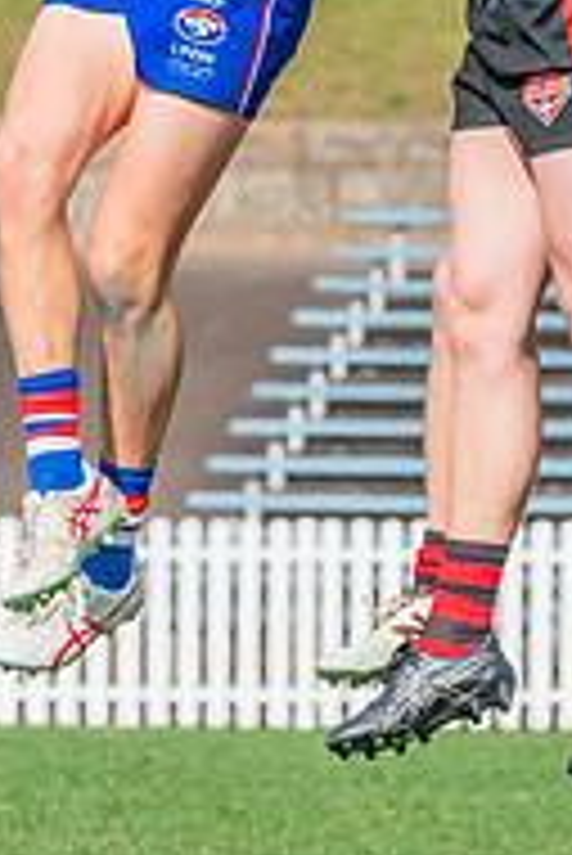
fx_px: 27285
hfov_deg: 1.2
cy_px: -166
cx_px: 77
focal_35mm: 1147
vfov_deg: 1.8
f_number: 13
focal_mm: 270
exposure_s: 1/1250
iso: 800
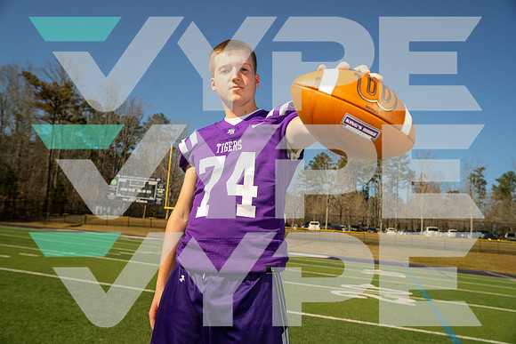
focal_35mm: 31
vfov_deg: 42.3
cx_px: 258
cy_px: 172
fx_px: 444
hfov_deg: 60.3
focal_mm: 31
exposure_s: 1/125
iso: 100
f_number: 5.6
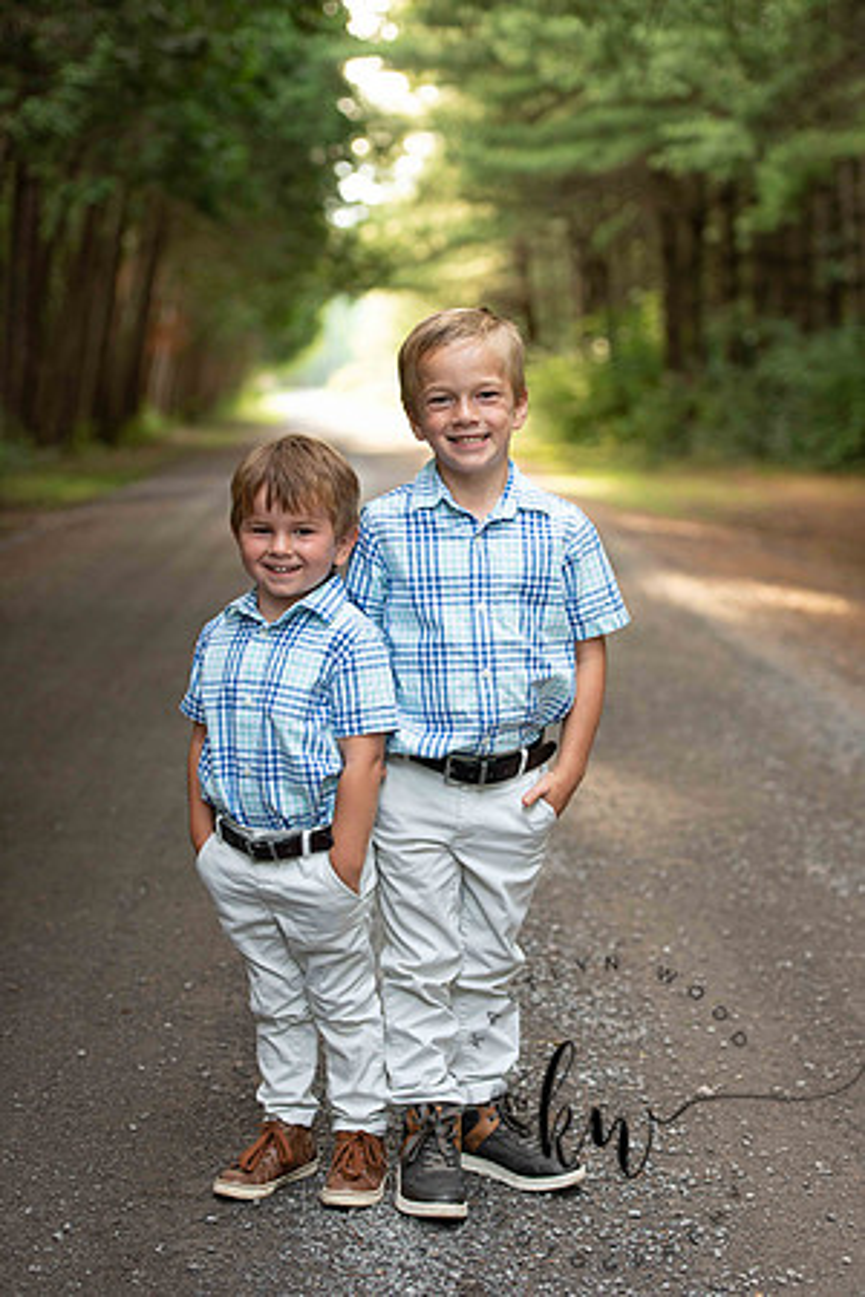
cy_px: 648
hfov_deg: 19.5
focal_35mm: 70
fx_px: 2523
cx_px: 432
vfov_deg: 28.8
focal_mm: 70
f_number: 2.8
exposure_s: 1/200
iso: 500
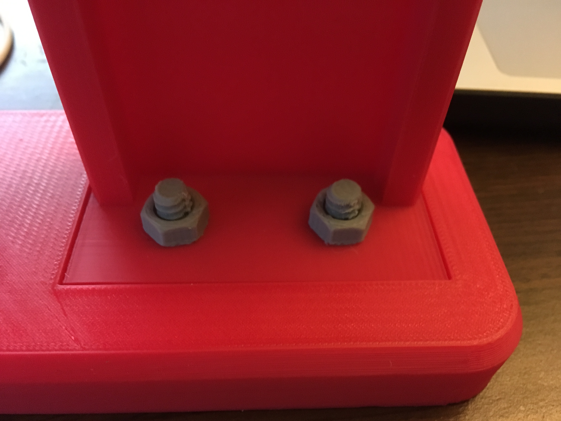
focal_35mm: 29
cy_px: 210
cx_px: 280
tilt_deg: -48.3
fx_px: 470
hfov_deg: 61.7
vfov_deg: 48.2
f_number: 2.2
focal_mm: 4.15
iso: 640
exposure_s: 1/15
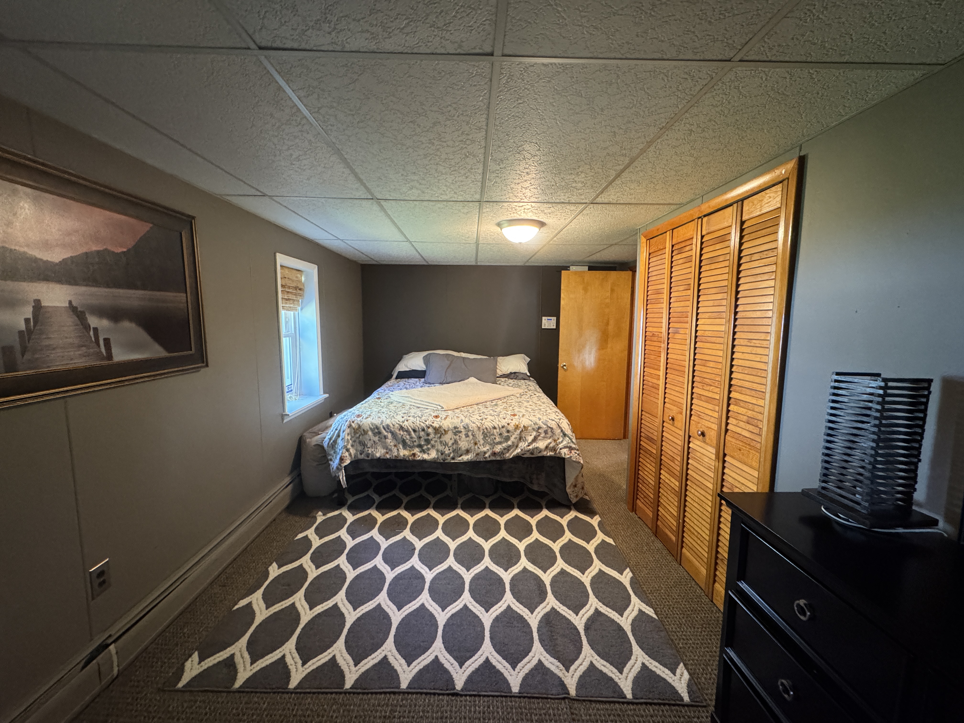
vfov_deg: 85.7
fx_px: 390
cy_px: 362
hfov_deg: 102.1
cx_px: 482
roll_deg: -0.3
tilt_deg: -5.5
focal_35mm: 14
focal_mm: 2.22
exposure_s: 1/60
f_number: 2.2
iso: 800
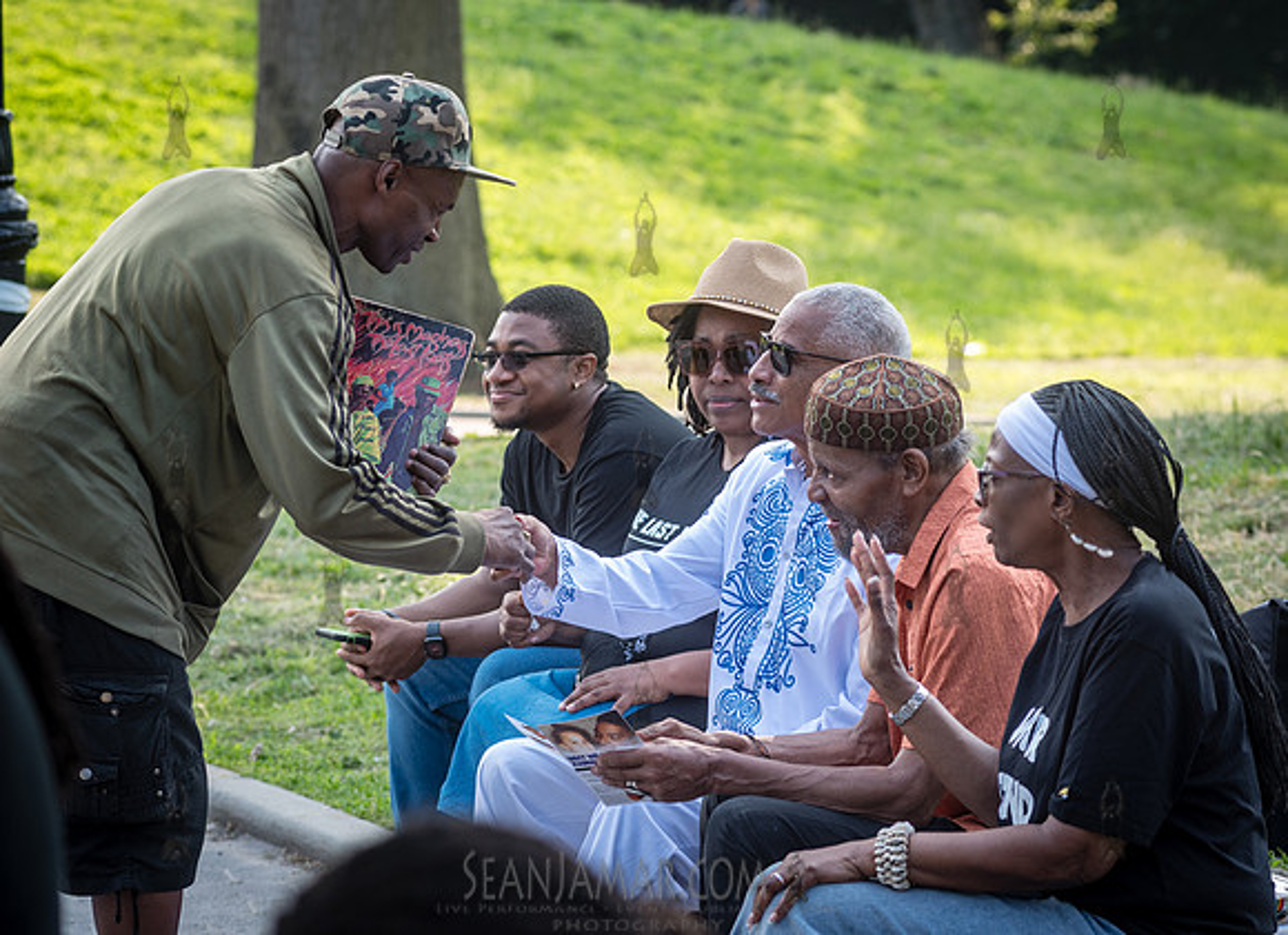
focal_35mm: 138
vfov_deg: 10.5
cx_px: 626
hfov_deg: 14.5
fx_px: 5074
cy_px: 447
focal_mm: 105
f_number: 4.5
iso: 200
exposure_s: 1/250
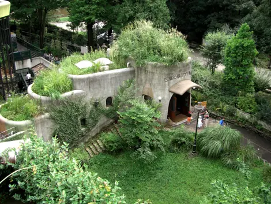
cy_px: 102
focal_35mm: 38
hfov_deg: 49.0
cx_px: 136
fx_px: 298
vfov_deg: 37.8
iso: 64
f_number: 3.4
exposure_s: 1/160
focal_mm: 6.3
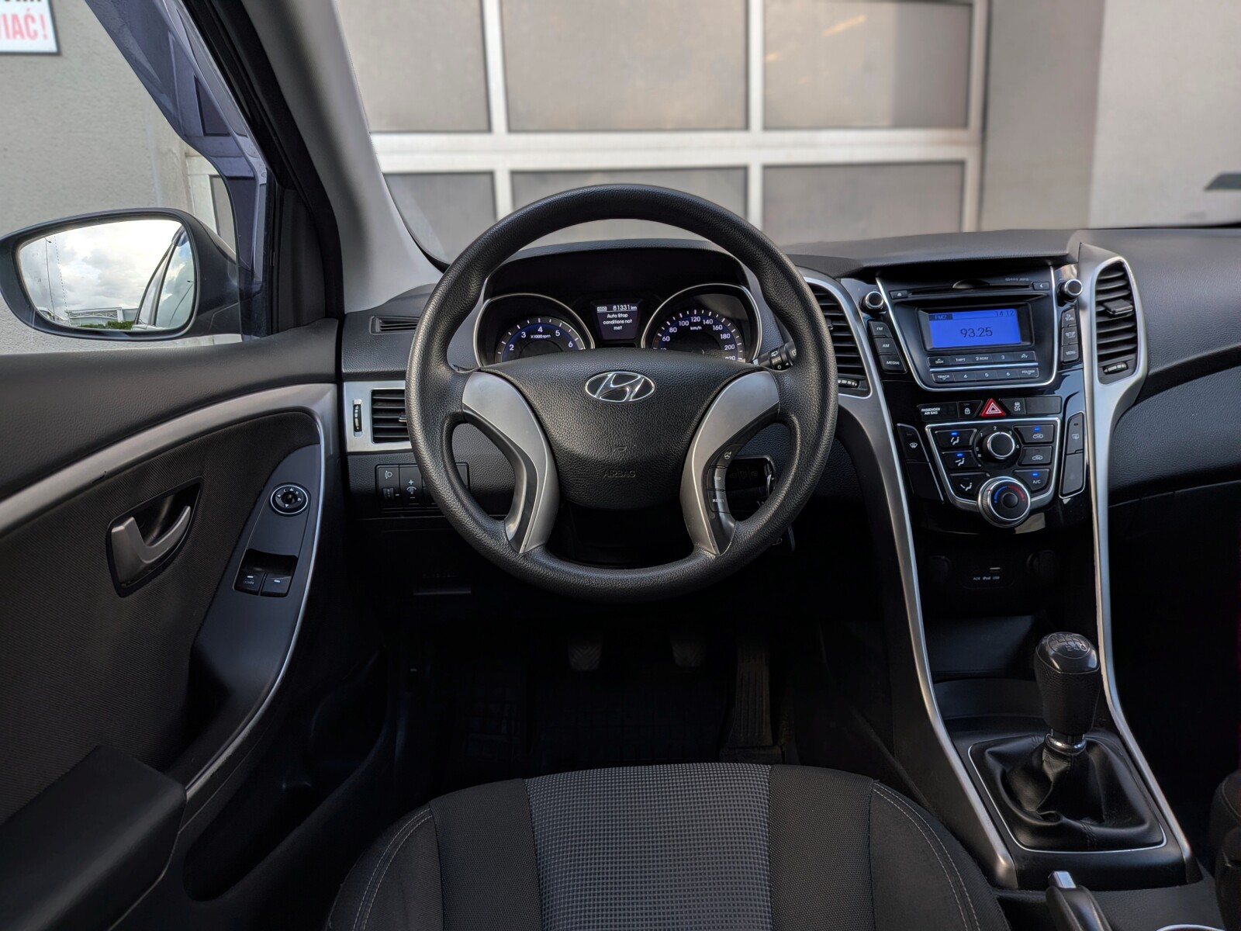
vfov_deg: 56.8
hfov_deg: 71.6
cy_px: 466
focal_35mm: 24
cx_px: 620
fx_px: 860
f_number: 1.7
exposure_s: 1/196
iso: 30
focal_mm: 4.53
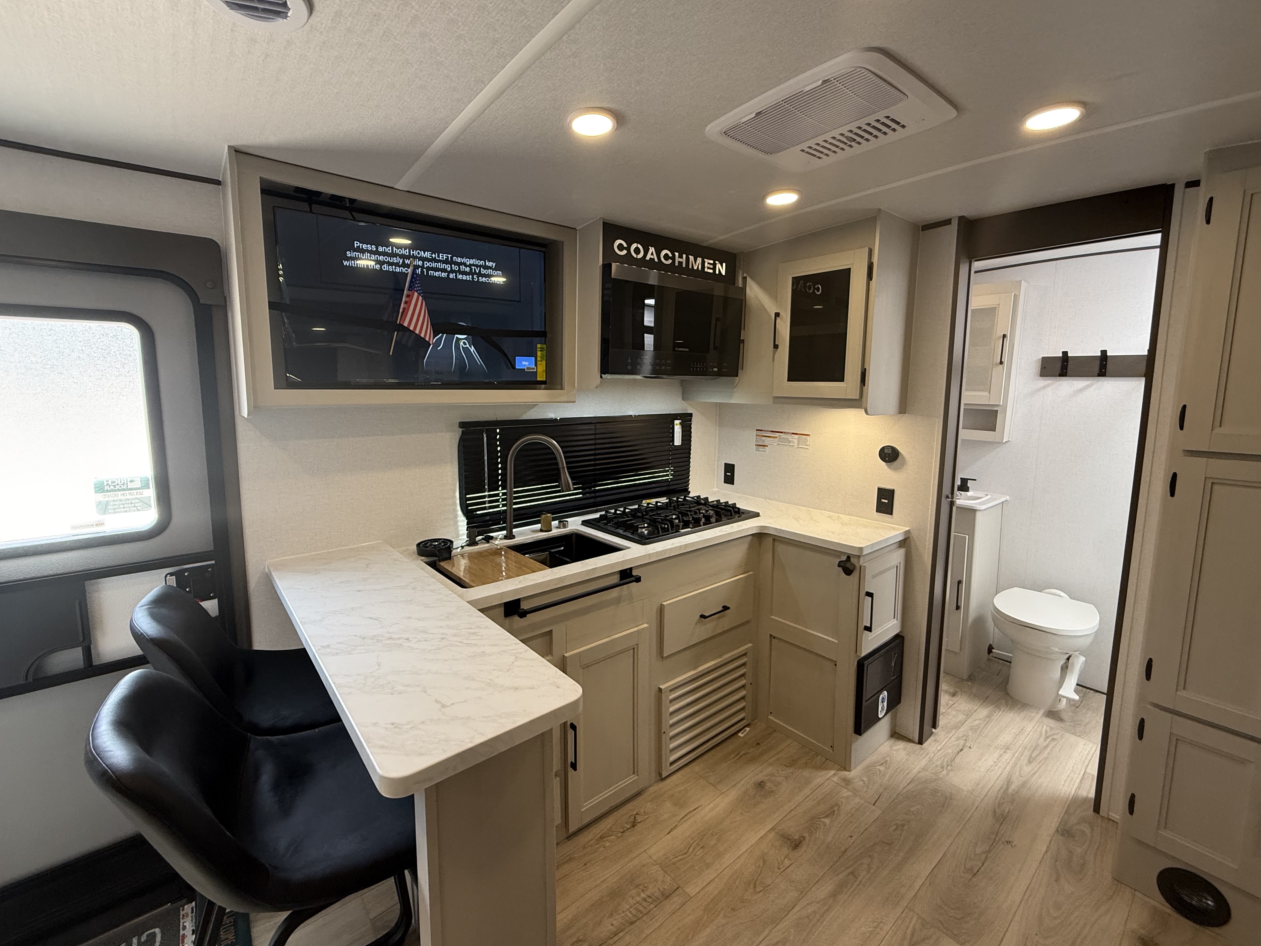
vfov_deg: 81.7
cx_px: 611
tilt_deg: -6.6
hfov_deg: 98.1
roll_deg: -0.1
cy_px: 449
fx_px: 546
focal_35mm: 15
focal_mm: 2.22
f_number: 2.2
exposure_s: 1/99
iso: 200
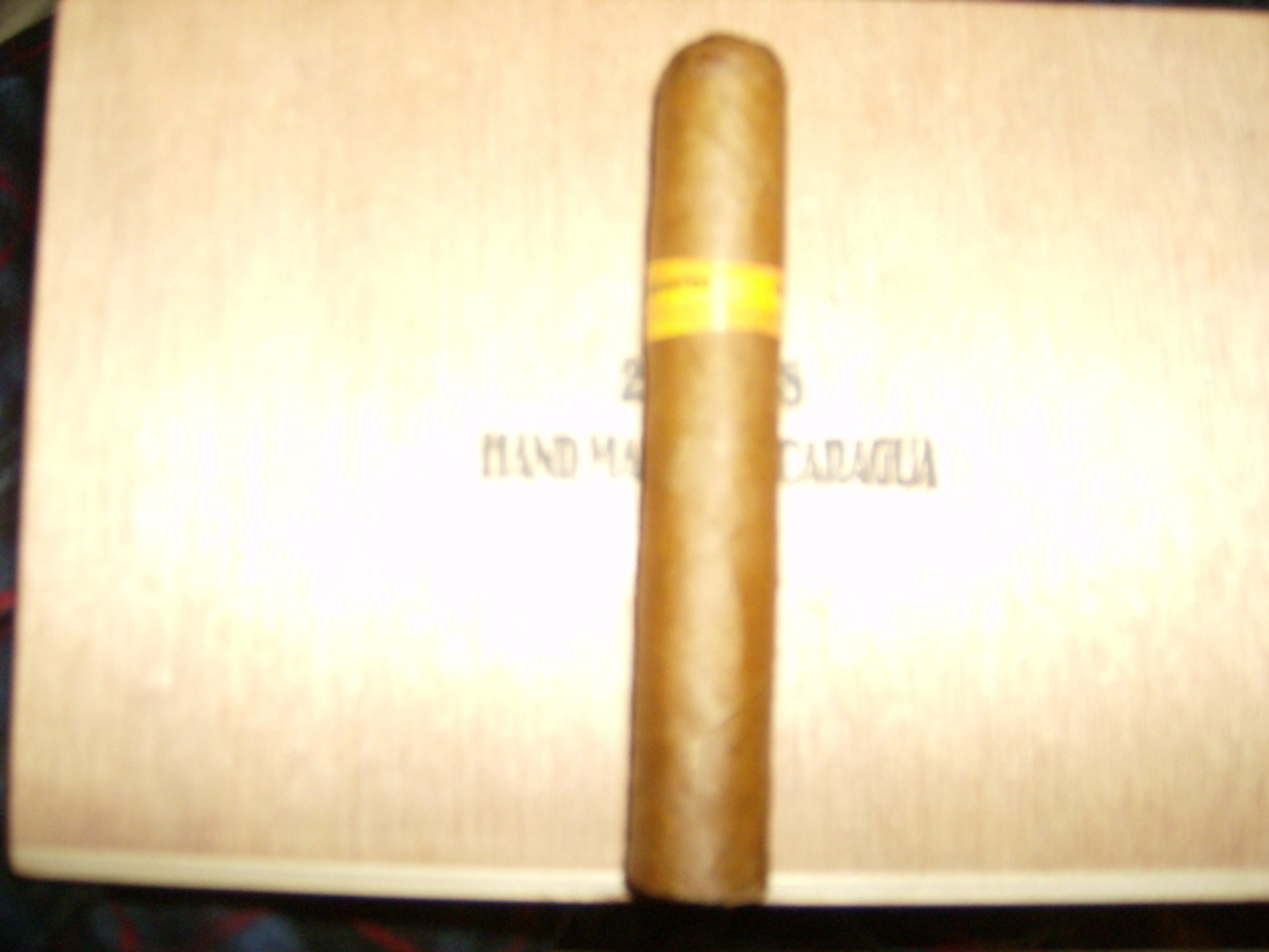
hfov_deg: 51.4
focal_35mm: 36
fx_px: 1320
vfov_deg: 39.7
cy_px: 476
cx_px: 634
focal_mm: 6
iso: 200
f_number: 2.8
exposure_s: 1/60
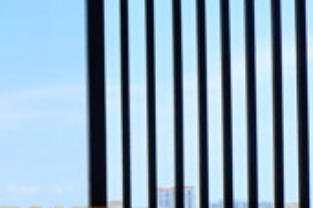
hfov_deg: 21.6
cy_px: 235
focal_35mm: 84
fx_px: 730
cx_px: -106
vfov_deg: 15.8
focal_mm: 16
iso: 400
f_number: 11
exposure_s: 1/420
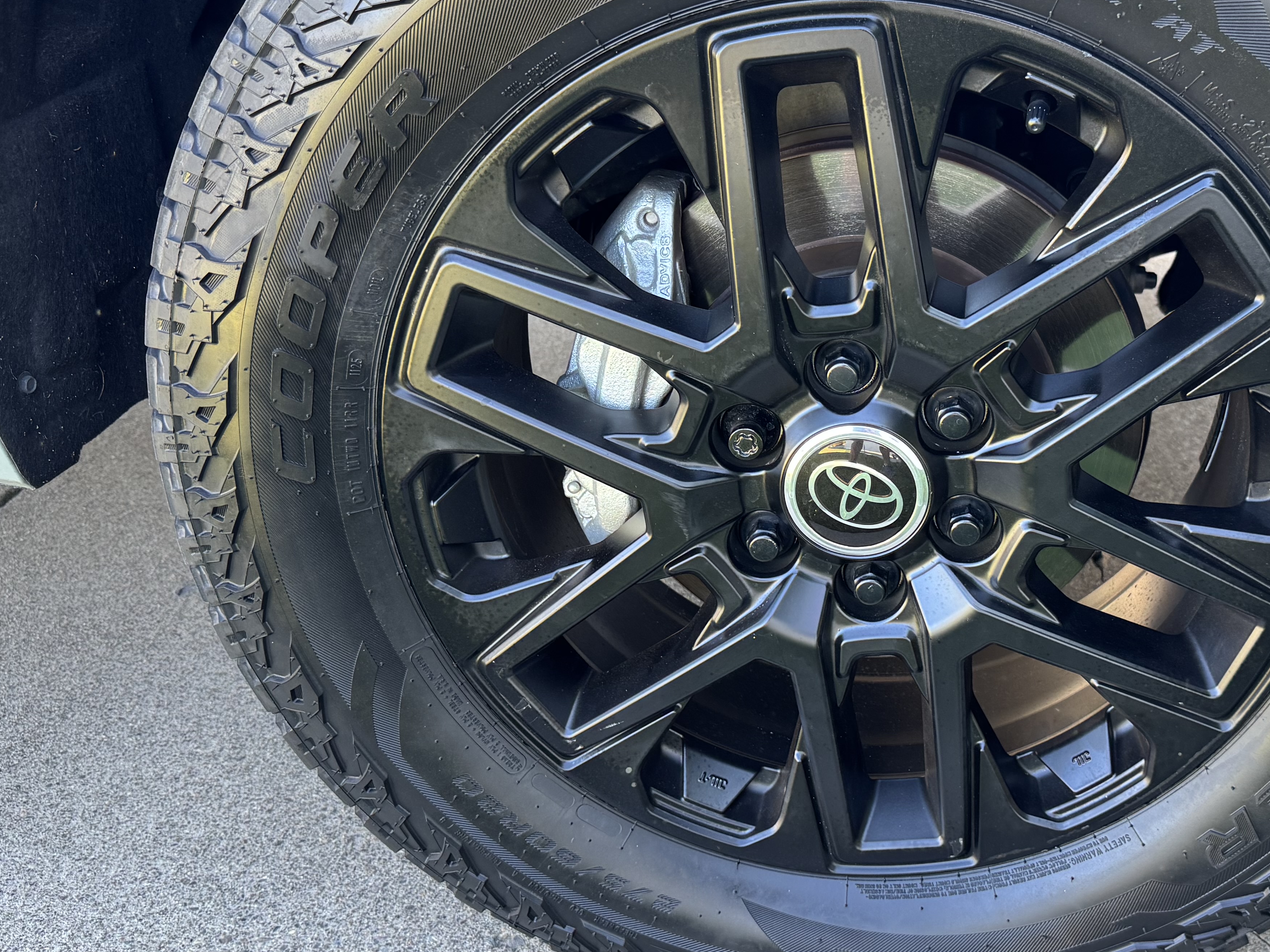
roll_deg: -4.3
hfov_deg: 47.1
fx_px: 1431
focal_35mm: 39
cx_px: 842
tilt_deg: -25.4
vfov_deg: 36.8
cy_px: 453
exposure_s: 1/121
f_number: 1.78
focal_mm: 6.76
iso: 125
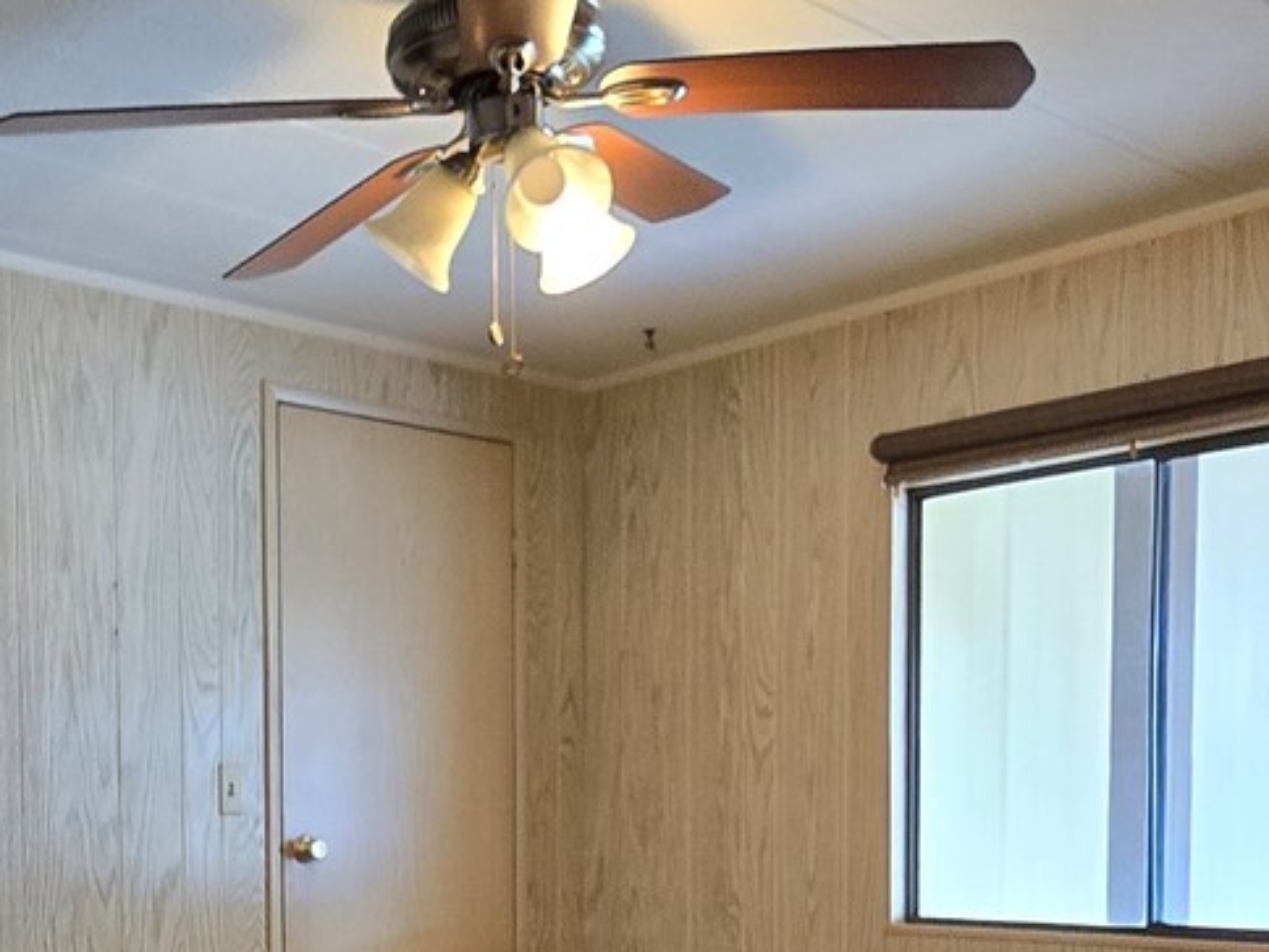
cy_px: 923
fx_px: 1576
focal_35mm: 43
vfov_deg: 31.4
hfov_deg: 43.5
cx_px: 482
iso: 400
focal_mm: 2.2
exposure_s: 1/60
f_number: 2.2
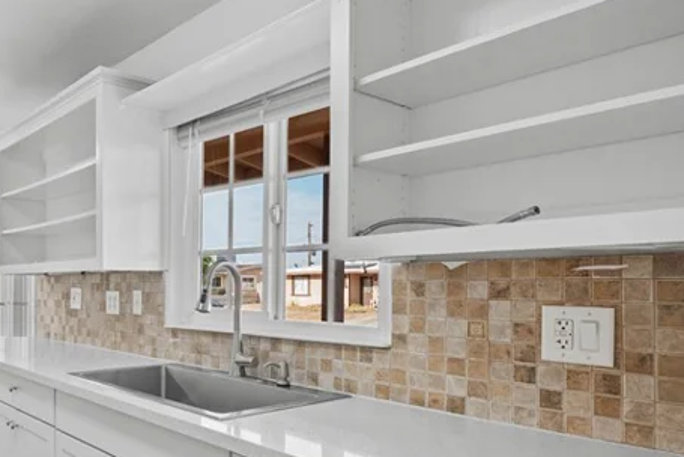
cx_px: 122
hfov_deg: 60.9
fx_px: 513
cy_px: 294
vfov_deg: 47.4
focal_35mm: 27
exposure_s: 1/6
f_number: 7.1
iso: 400
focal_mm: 12
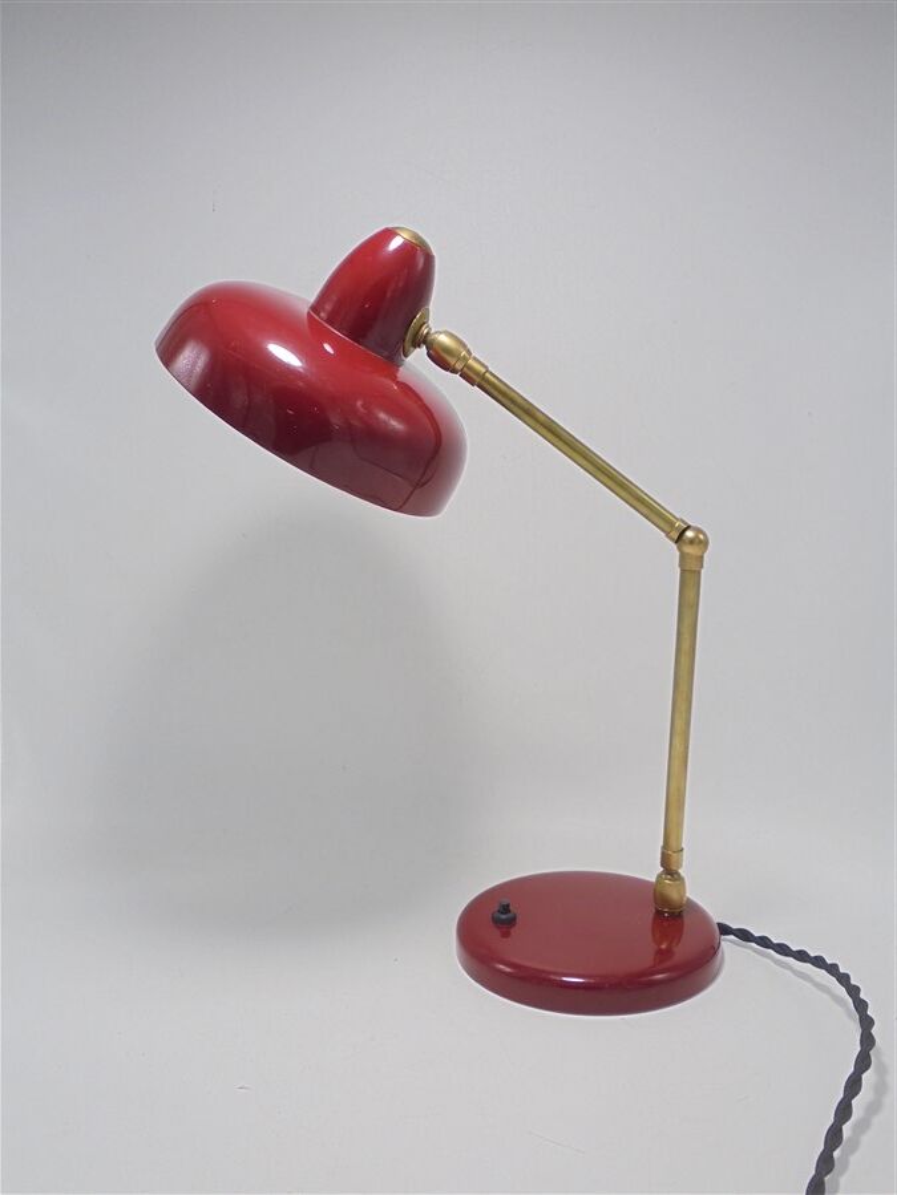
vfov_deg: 54.0
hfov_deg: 41.8
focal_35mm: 34
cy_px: 598
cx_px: 448
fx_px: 1175
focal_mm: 6.1
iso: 100
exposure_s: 1/60
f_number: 4
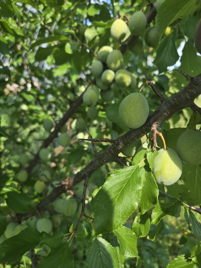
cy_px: 134
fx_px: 178
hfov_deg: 58.9
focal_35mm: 23
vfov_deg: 73.9
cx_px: 100
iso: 25
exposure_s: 1/488
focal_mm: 5.4
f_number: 1.8
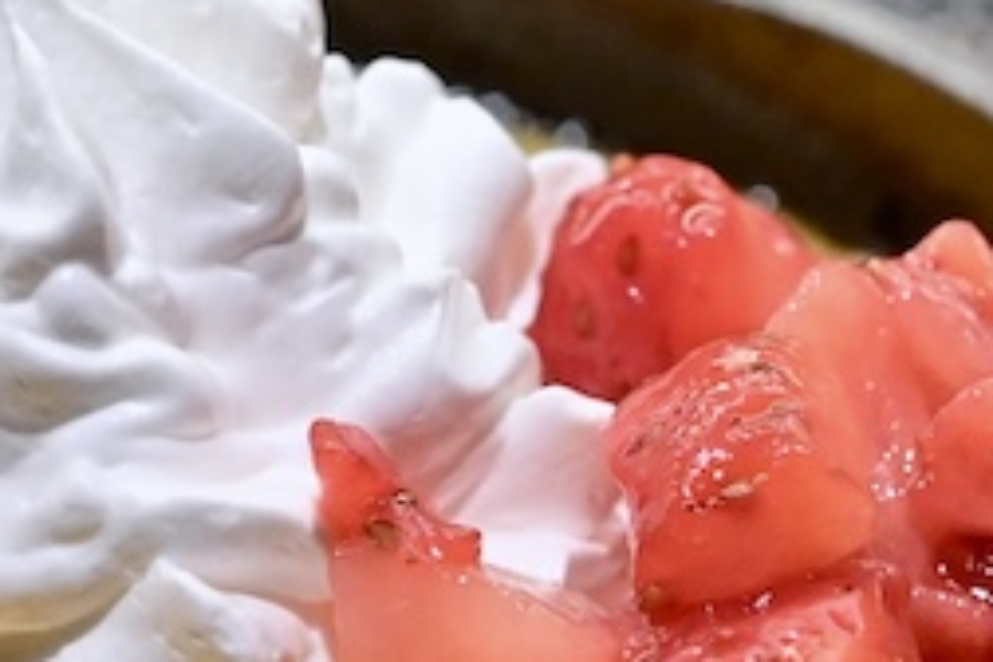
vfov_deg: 5.7
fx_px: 6564
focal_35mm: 238
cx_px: 288
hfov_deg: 8.6
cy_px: 770
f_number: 7.1
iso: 6400
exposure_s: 1/640
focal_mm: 60
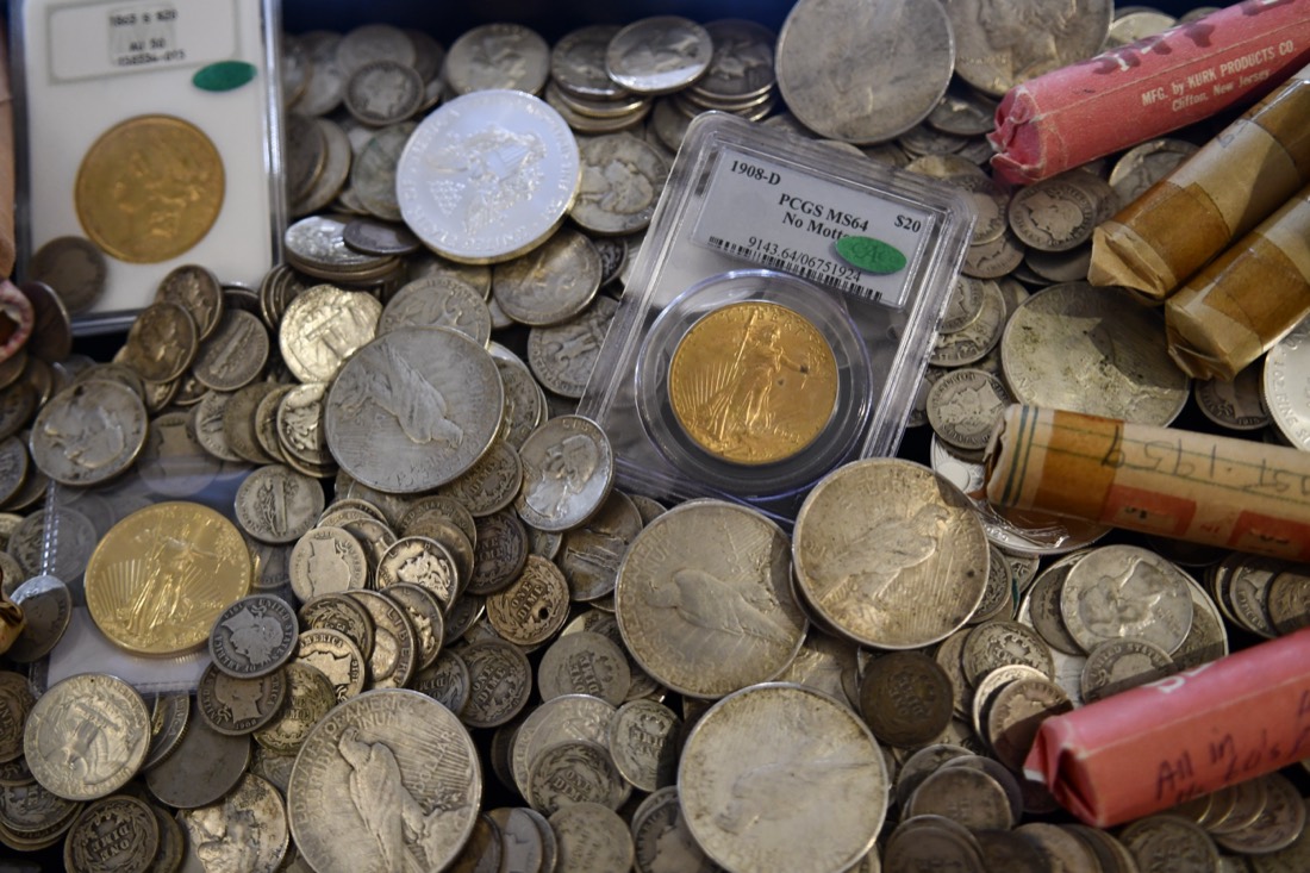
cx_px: 655
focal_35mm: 45
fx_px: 1637
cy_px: 436
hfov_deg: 43.6
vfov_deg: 29.9
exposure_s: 1/125
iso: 1400
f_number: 2.8
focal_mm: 30
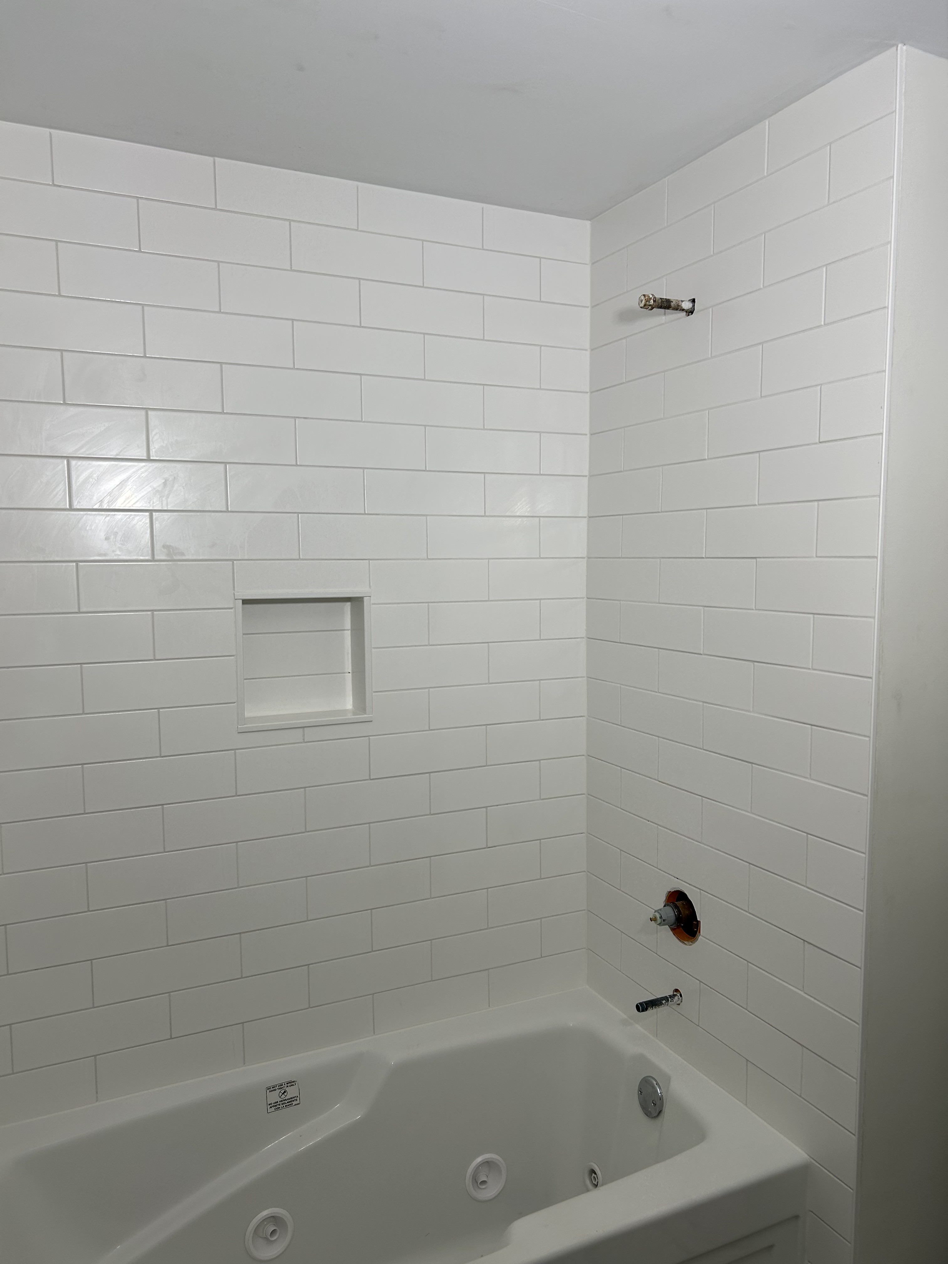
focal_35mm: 26
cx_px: 474
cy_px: 632
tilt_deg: -5.9
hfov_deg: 53.1
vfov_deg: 67.3
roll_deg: -0.1
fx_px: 949
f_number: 1.5
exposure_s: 1/121
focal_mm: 5.7
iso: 40
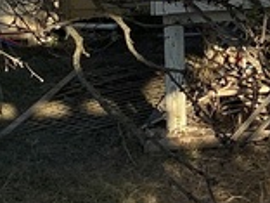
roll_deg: +1.2
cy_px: -160
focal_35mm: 127
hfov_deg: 14.4
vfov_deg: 10.9
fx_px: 991
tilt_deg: +2.4
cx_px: 414
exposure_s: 1/1101
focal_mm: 3.3
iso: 25
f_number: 2.4
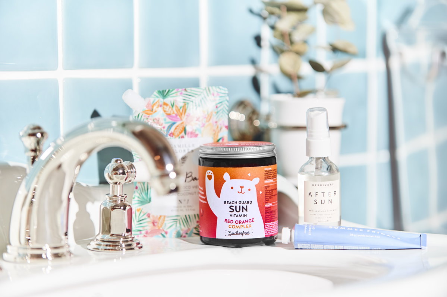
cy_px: 148
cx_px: 224
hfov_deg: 17.7
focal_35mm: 116
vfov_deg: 11.8
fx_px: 1439
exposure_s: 1/200
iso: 100
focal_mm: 116
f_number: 2.8
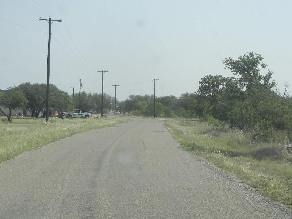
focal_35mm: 87
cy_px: 117
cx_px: 153
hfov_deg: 22.5
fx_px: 734
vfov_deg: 17.0
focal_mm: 12.2
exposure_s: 1/844
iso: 160
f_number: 4.1
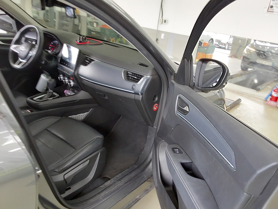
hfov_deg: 63.4
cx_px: 139
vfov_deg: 49.7
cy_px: 104
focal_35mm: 28
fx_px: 225
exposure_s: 1/60
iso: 125
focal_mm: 2.91
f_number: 1.9
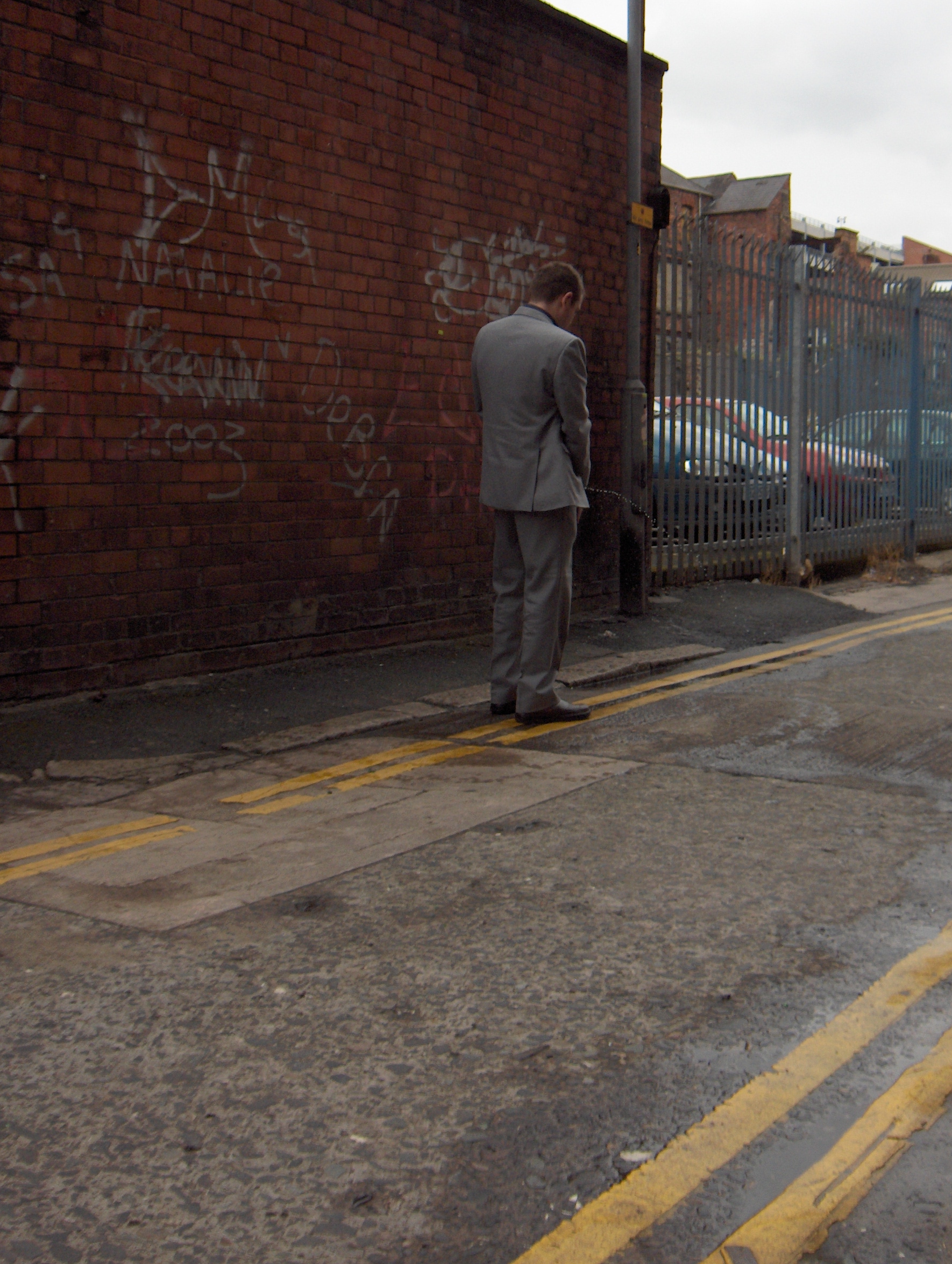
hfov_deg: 33.7
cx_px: 503
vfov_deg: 43.8
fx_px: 1573
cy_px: 575
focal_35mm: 43
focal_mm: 8
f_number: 2.8
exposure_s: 1/855
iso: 100
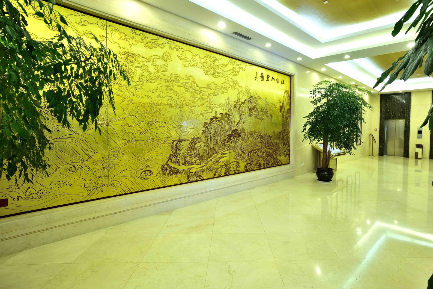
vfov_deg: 61.9
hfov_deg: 83.8
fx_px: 241
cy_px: 139
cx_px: 237
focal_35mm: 20
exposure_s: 1/2.5
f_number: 16
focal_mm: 18
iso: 400
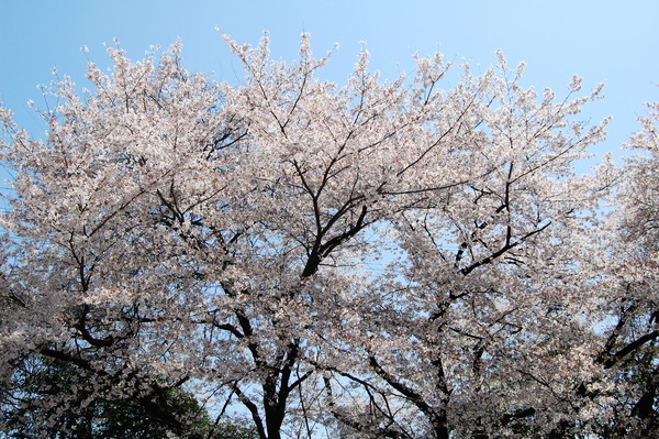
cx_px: 330
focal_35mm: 39
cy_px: 220
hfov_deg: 49.6
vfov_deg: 34.2
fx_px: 713
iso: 200
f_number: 9
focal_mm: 26
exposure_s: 1/320
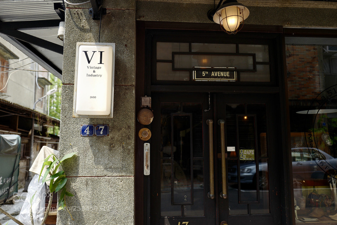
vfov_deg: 46.4
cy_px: 112
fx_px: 262
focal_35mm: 28
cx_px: 168
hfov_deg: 65.5
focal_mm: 28
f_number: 1.7
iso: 100
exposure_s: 1/800
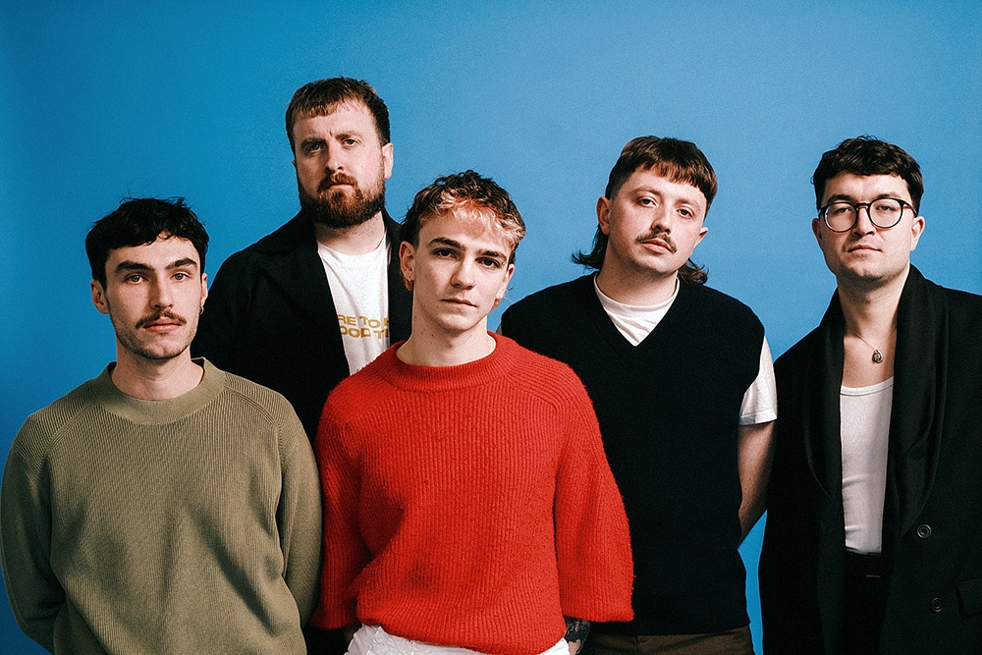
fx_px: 1446
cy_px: 328
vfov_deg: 25.5
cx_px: 491
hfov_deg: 37.5
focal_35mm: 53
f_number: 4.5
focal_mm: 35
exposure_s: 1/125
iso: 640
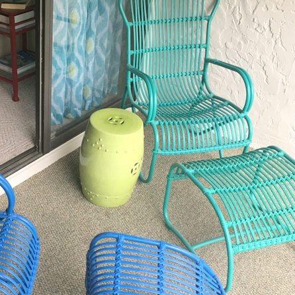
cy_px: 162
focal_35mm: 46
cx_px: 48
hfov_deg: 35.3
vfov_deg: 36.8
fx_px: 444
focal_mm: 4.15
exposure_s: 1/15
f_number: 2.2
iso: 25
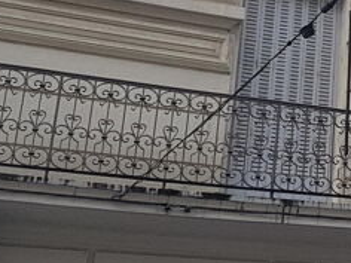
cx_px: 602
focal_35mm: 110
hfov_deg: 15.7
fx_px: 1115
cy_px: -15
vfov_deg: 13.2
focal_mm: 4.2
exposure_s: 1/624
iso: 40
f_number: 1.7
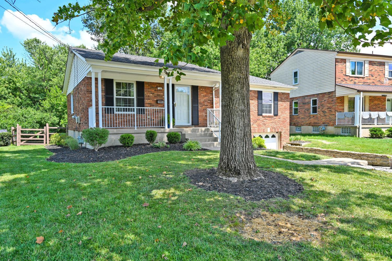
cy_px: 130
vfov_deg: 56.1
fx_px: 245
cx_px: 196
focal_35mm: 22
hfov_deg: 77.3
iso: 125
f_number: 5.6
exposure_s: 1/250
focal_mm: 22.5
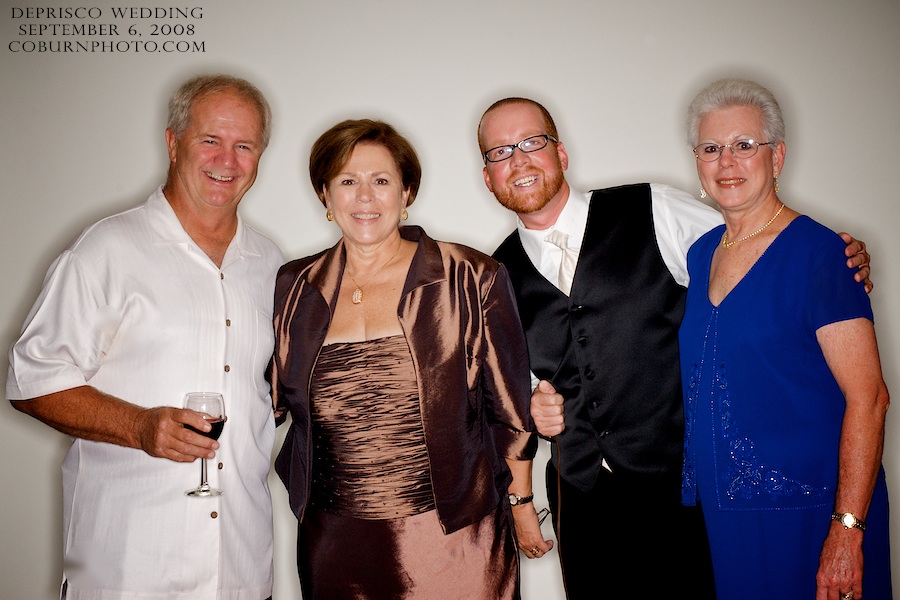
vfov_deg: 22.6
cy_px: 300
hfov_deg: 33.4
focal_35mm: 60
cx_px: 450
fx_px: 1500
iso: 200
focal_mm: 40
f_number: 16
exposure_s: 1/250
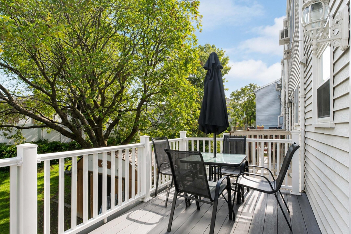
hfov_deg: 90.0
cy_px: 126
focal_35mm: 18
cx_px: 179
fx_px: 176
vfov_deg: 67.3
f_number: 8
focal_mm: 10
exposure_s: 1/100
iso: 320
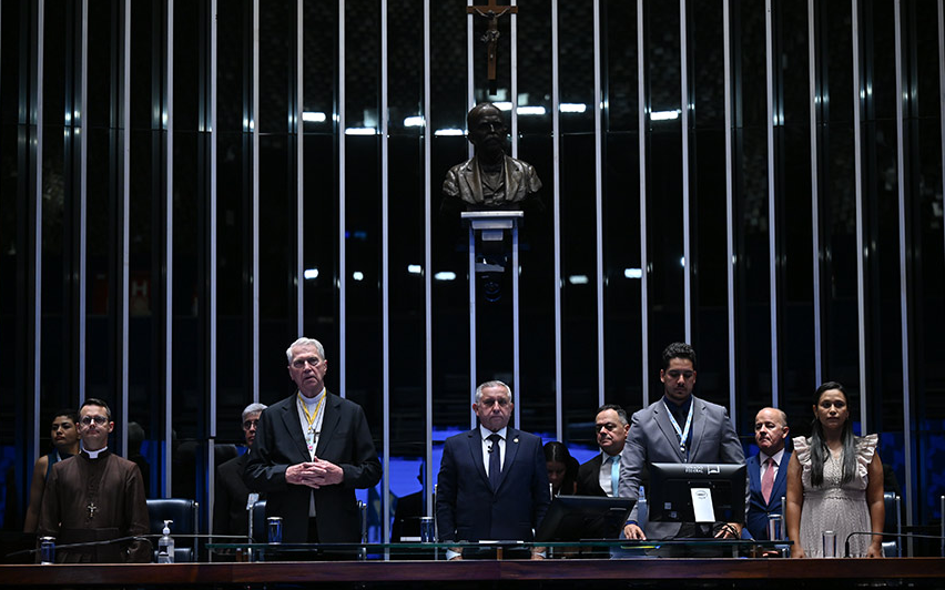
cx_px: 472
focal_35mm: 113
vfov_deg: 11.6
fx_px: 2909
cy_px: 303
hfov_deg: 18.4
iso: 1000
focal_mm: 110
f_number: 2.8
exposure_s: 1/250
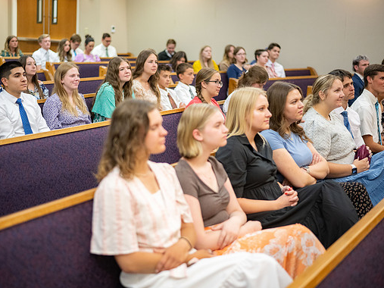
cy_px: 145
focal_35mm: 55
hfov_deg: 34.9
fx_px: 610
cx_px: 169
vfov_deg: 26.5
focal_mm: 50
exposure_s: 1/400
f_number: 1.8
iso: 1600
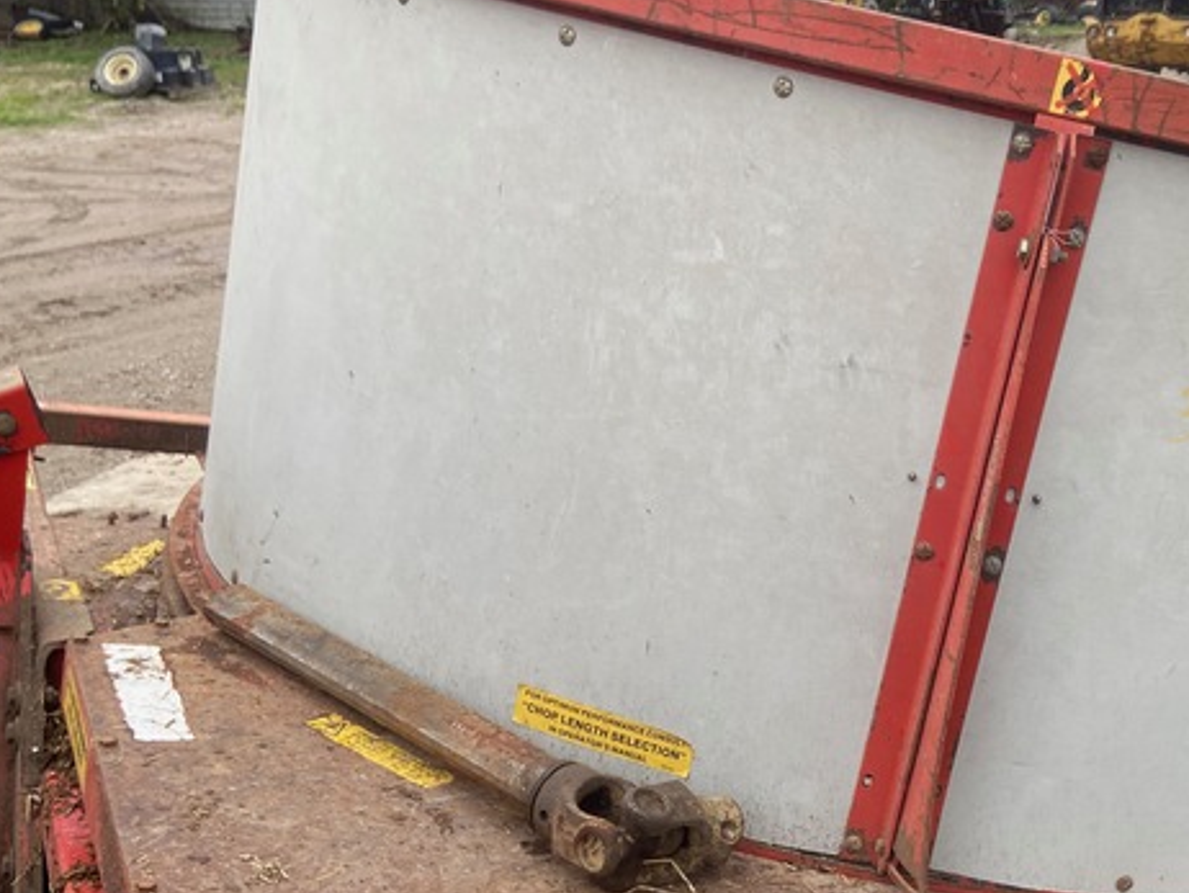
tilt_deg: -21.0
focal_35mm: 45
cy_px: 525
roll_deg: +0.3
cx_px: 870
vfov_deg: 32.1
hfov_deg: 41.0
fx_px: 1546
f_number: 1.8
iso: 32
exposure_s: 1/719
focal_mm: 4.25
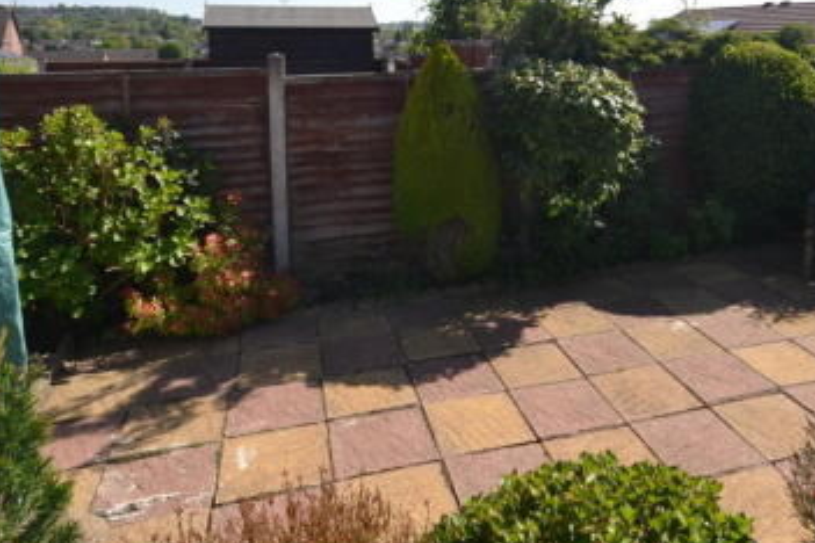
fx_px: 634
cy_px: 101
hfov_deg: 64.3
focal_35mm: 28
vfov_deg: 44.0
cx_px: 519
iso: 100
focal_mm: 10
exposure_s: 1/200
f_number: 8
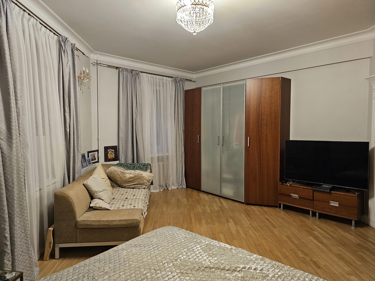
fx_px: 249
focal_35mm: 23
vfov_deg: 58.9
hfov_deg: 73.9
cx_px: 188
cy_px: 140
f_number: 1.7
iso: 640
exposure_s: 1/100
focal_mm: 6.3
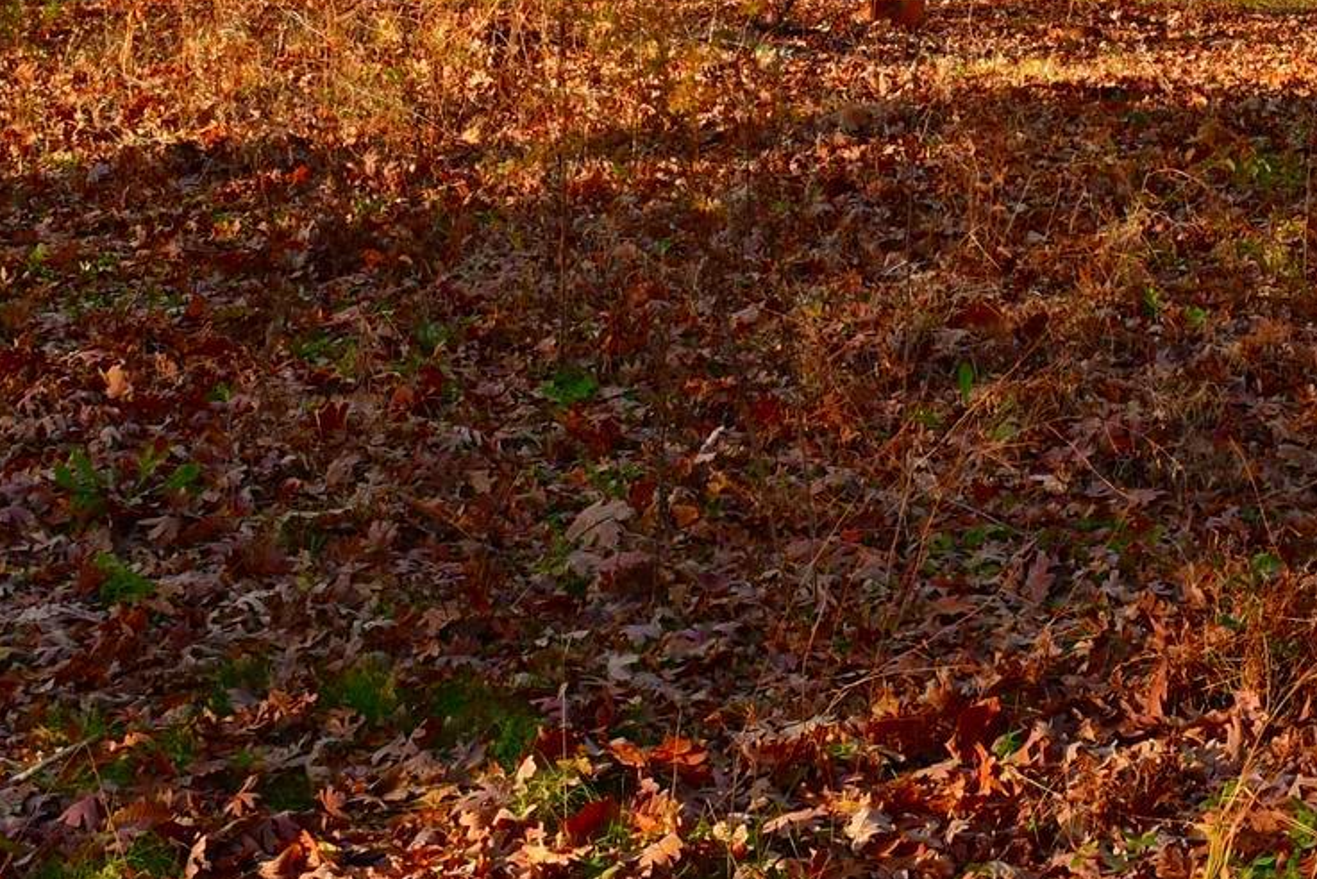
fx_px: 2745
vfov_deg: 17.9
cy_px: 50
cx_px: 1128
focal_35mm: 75
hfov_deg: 26.3
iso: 360
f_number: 8
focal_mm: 18
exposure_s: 1/250
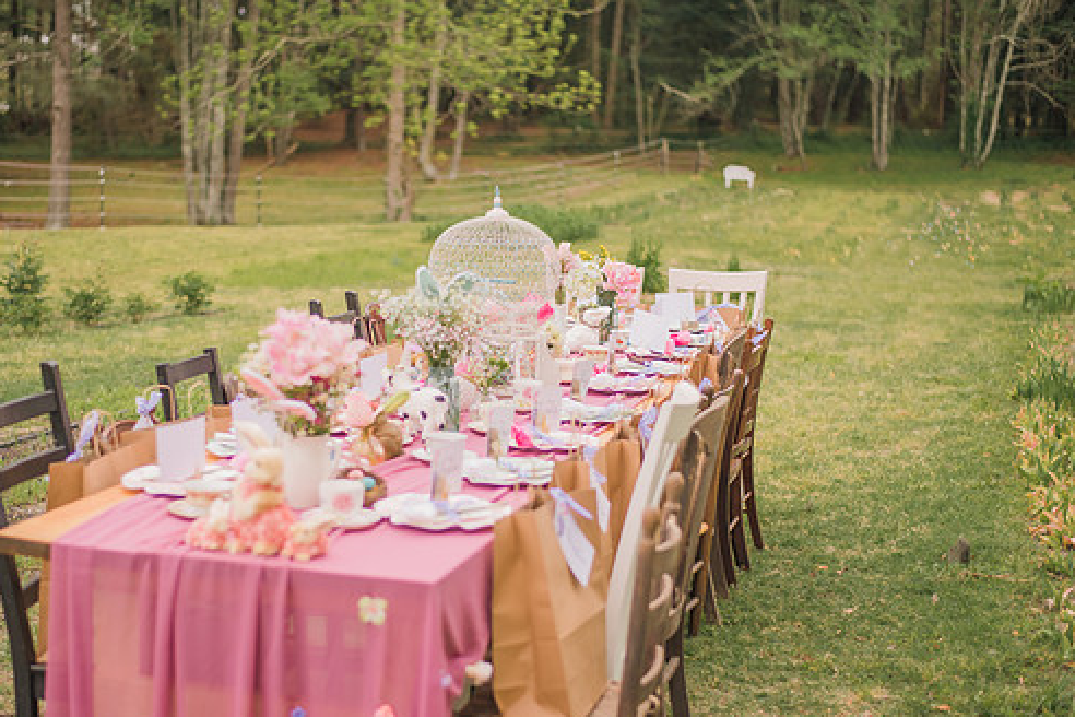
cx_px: 472
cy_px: 419
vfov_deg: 23.0
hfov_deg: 33.9
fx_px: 1762
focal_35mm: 59
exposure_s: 1/800
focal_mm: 50
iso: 100
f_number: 2
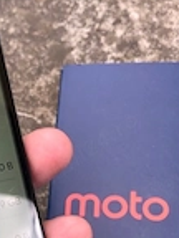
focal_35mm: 78
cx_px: -12
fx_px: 538
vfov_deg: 24.8
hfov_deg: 18.3
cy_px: 174
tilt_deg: -59.5
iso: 20
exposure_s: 1/150
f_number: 1.8
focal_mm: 4
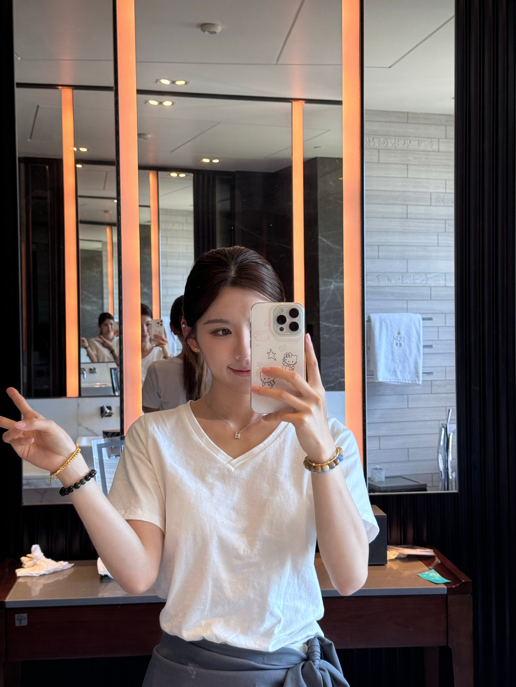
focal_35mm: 48
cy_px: 344
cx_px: 258
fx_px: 954
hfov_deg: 30.3
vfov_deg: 39.7
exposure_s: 1/50
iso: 80
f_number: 1.78
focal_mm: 6.86
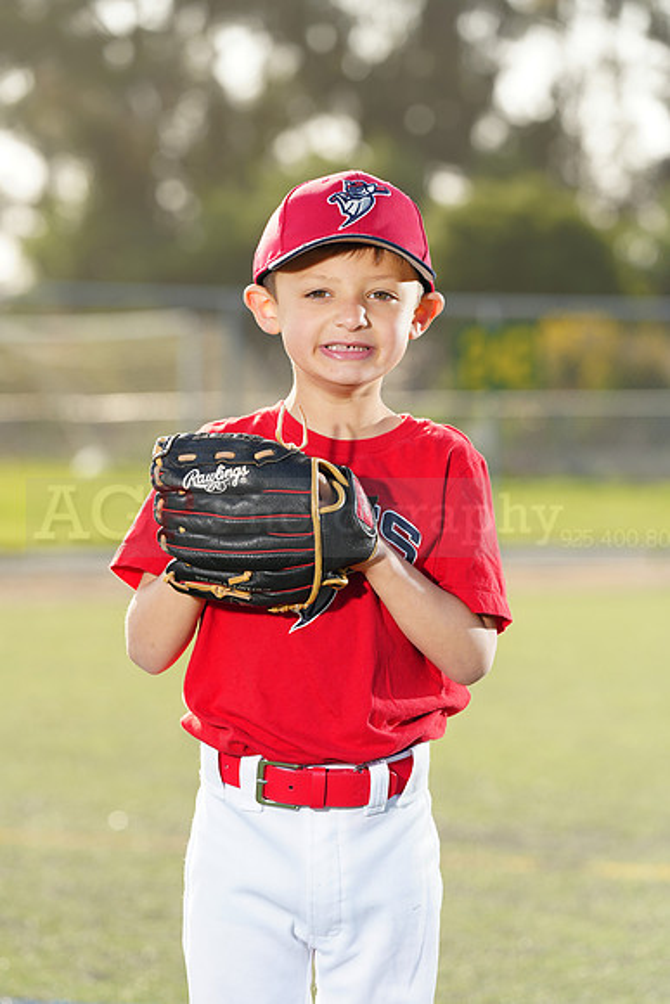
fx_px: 4101
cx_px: 335
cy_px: 502
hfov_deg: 9.3
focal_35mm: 147
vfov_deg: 14.0
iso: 100
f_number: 5
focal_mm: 147
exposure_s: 1/250
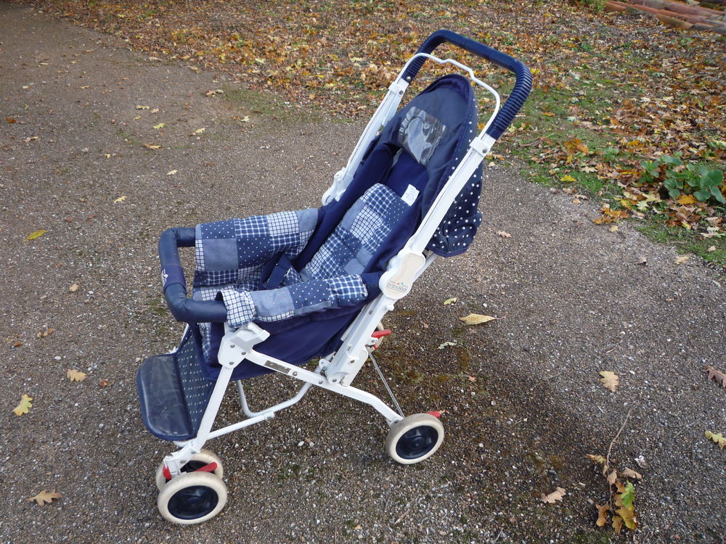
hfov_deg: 60.0
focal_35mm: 30
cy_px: 272
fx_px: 629
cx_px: 363
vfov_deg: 46.8
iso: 100
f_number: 3.3
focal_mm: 5.2
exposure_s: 1/100
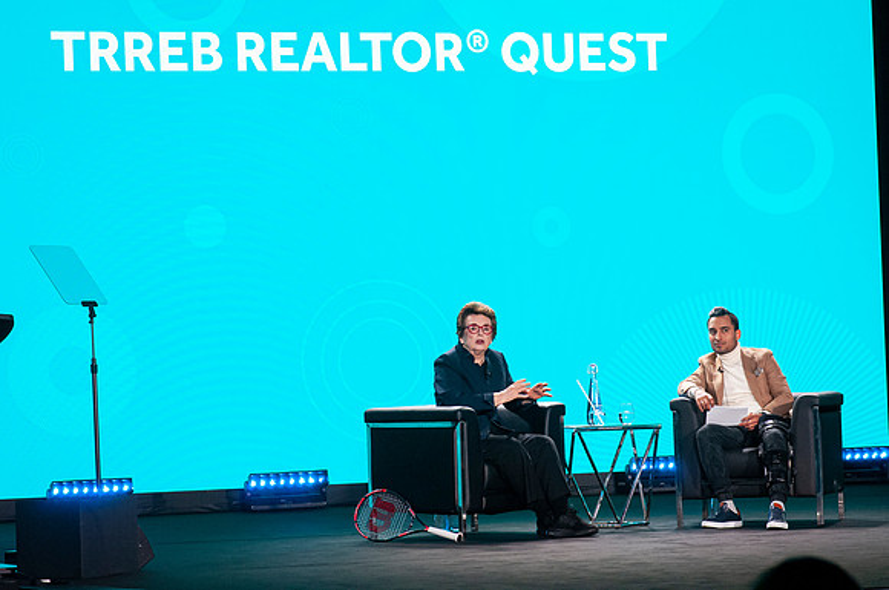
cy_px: 295
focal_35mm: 128
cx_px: 444
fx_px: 3144
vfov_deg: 10.7
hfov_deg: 16.1
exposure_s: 1/200
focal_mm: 85
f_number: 5
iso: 2000
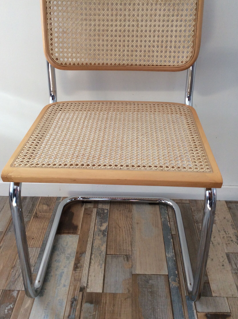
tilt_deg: -27.2
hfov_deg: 38.6
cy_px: 135
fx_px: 340
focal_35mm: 37
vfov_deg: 50.0
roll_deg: +0.9
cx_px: 120
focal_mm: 3.3
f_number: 2.4
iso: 50
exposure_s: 1/25
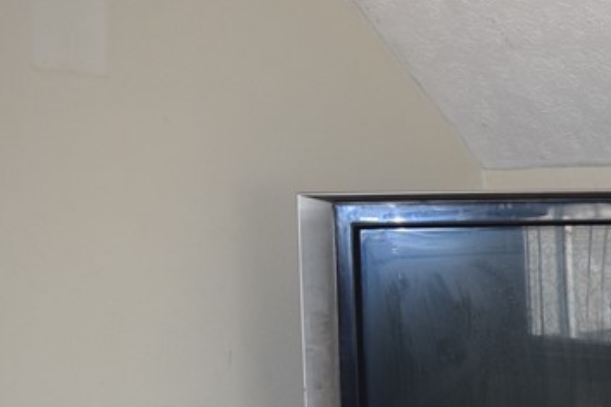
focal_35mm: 97
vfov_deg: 14.0
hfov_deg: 19.5
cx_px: 797
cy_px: 367
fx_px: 1638
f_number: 4
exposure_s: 1/60
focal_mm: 21
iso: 800
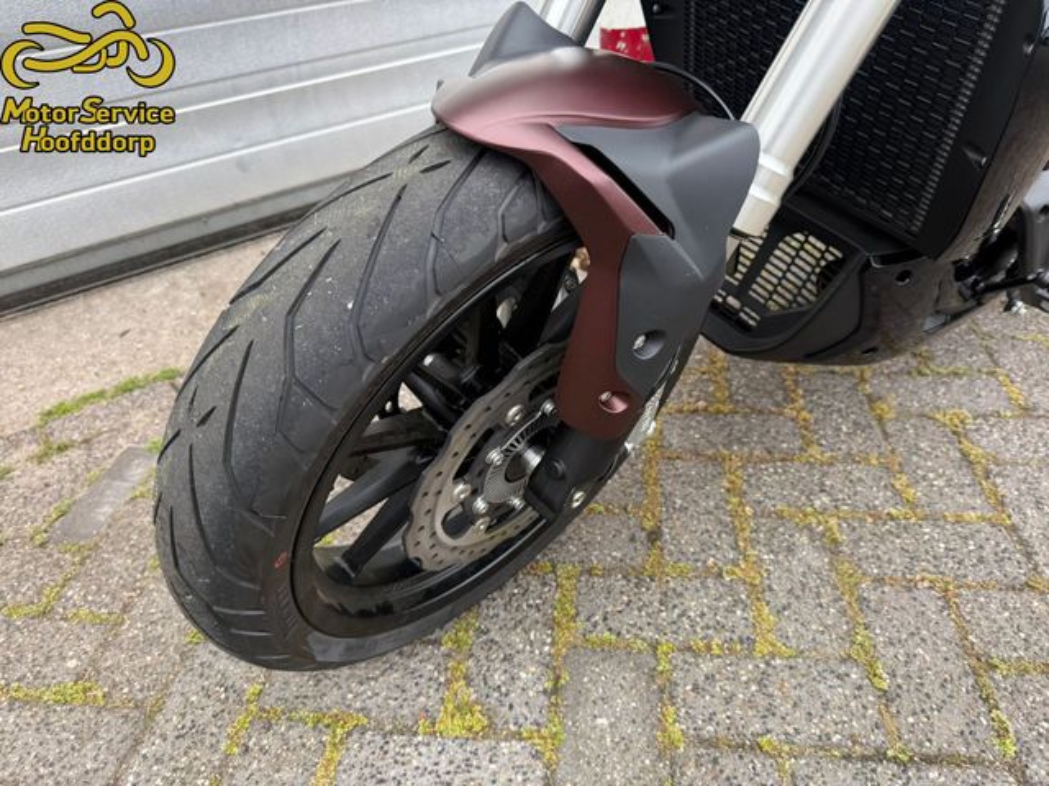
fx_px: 727
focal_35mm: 24
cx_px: 524
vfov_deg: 56.8
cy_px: 393
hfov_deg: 71.6
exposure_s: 1/660
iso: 100
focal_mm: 6.76
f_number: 1.78
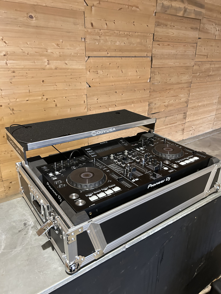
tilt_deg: -22.8
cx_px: 110
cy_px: 147
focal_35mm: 26
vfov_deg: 67.3
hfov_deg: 53.1
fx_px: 221
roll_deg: -1.3
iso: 500
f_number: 1.5
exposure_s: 1/50
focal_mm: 5.7
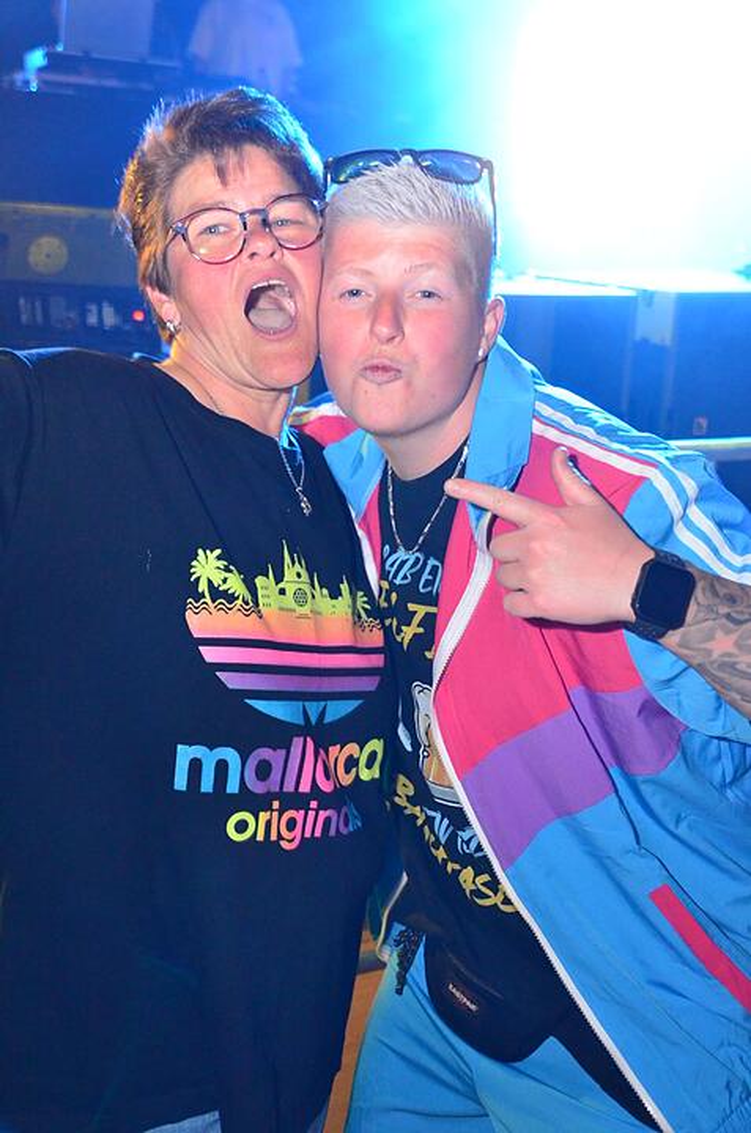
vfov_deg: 41.2
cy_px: 566
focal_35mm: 48
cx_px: 376
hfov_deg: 28.0
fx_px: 1508
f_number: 5.6
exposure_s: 1/25
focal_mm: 32
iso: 3200
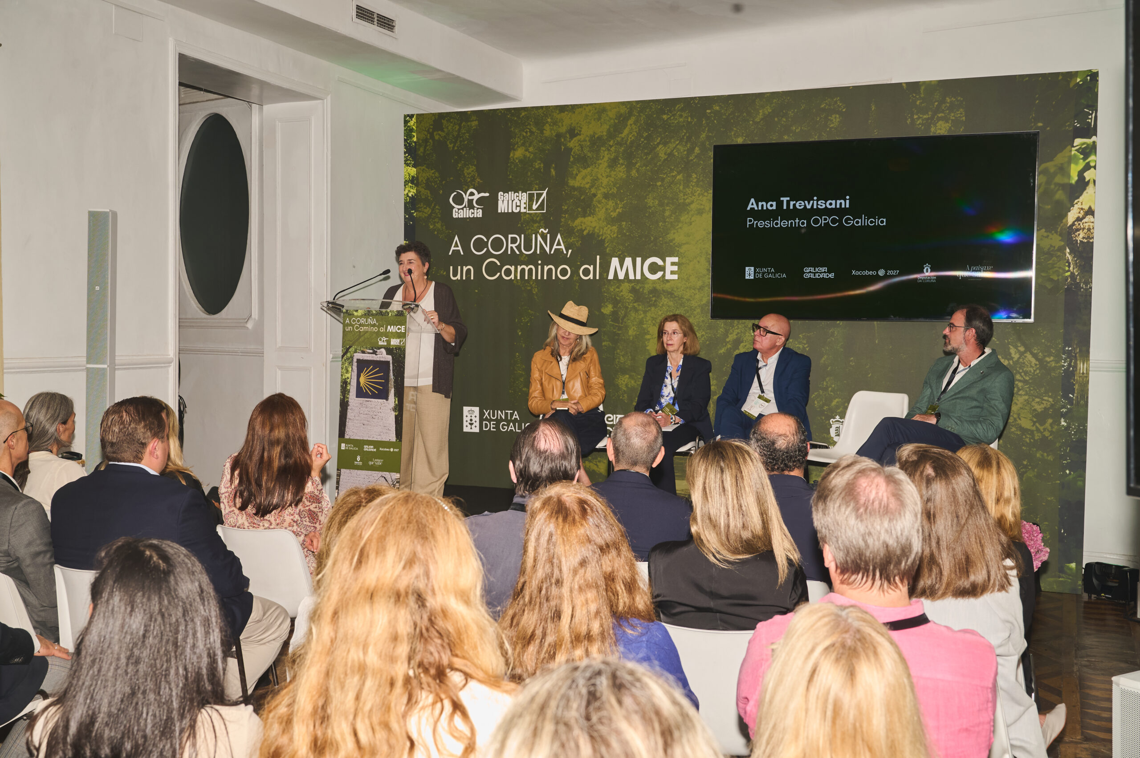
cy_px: 379
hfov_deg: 50.7
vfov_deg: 35.0
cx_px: 570
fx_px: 1202
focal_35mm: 38
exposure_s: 1/200
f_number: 8
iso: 500
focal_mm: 38
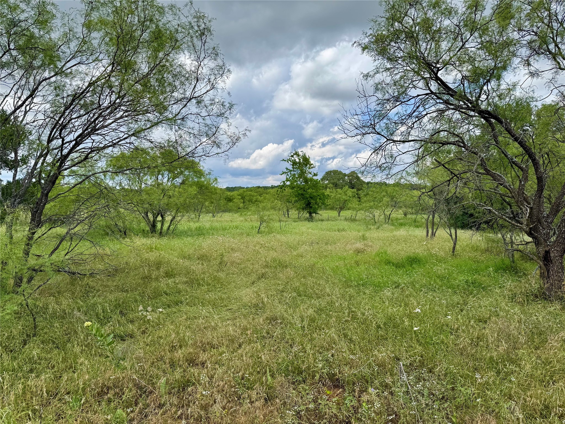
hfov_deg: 71.6
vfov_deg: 56.8
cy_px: 212
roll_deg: +0.7
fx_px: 392
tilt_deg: -2.4
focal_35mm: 24
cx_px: 282
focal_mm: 6.76
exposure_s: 1/3413
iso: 80
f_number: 1.78
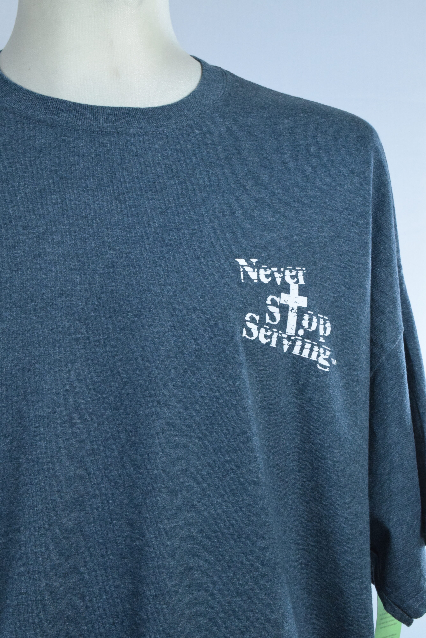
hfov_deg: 16.6
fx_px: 1463
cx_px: 213
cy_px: 319
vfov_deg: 24.6
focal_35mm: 82
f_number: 16
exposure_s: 1/100
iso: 3200
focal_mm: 55
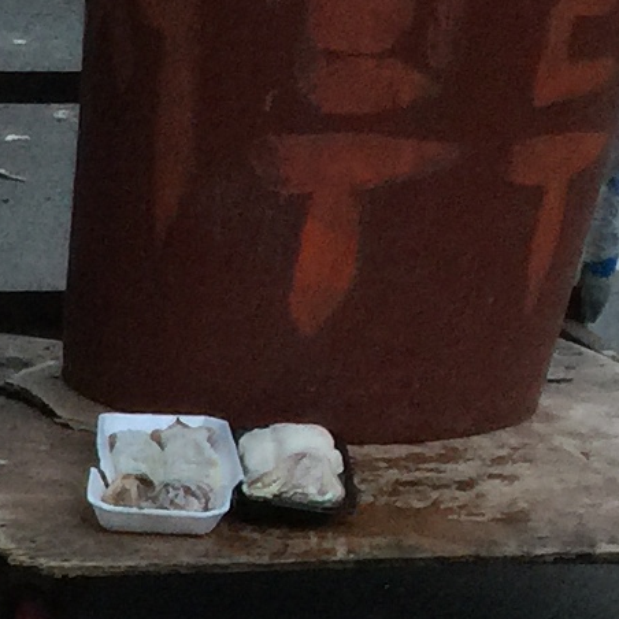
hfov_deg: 8.5
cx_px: -971
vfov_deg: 8.7
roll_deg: -0.5
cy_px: 1432
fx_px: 3743
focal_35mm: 185
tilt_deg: -30.3
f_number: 2.2
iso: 40
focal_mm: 4.15
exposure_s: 1/15
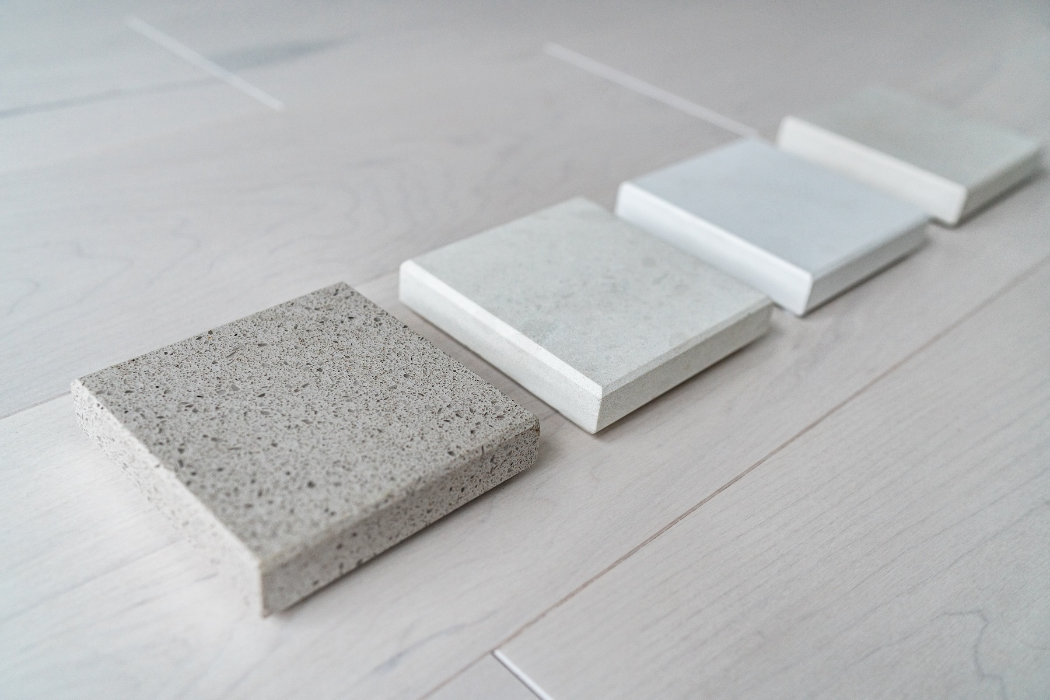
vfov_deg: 37.9
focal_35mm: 35
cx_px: 525
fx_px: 1021
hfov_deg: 54.4
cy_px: 350
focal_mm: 35
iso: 640
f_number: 4
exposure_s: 1/160
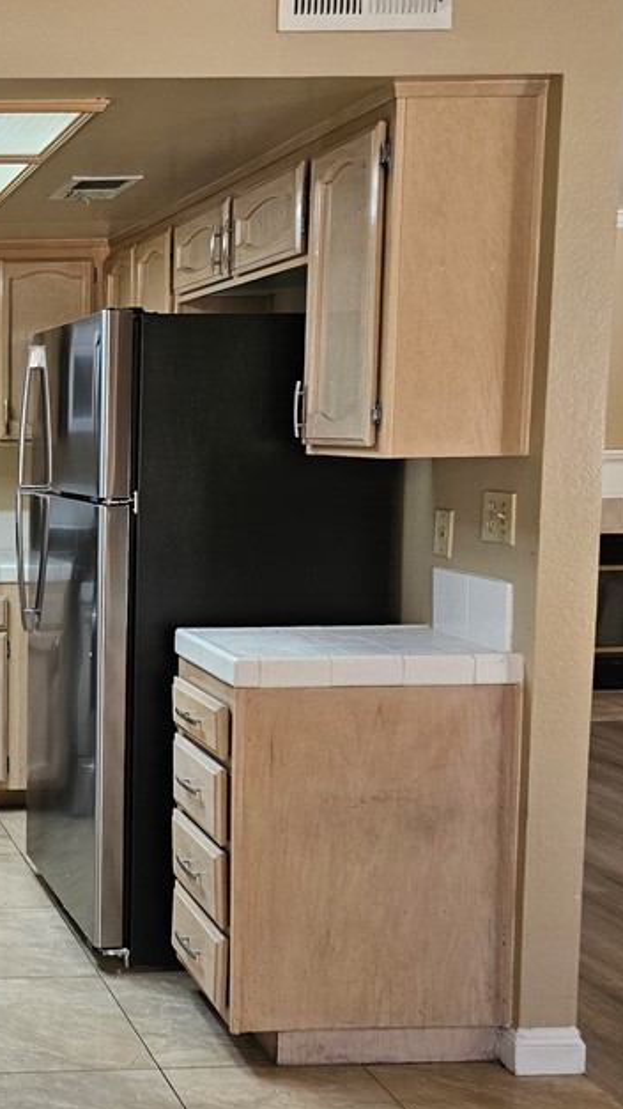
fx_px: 1204
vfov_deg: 49.4
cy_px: 551
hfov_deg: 25.0
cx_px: -191
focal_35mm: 41
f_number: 1.7
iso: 200
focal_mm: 6.3
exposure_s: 1/120
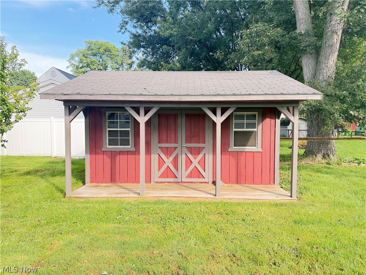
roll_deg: +0.0
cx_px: 183
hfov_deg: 71.6
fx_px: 254
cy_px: 138
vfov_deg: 56.8
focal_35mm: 24
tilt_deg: -3.6
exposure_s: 1/245
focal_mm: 6.76
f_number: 1.78
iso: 80
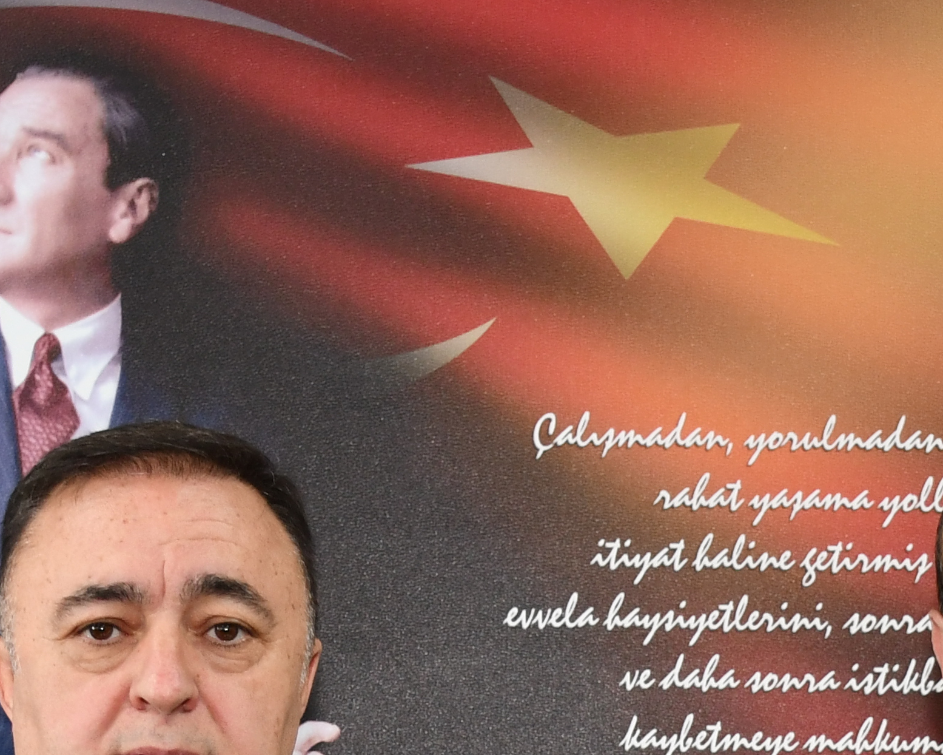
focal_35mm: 121
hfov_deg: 15.9
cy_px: 1040
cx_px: 391
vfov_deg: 12.3
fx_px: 3377
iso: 400
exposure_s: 1/60
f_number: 4
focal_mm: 24
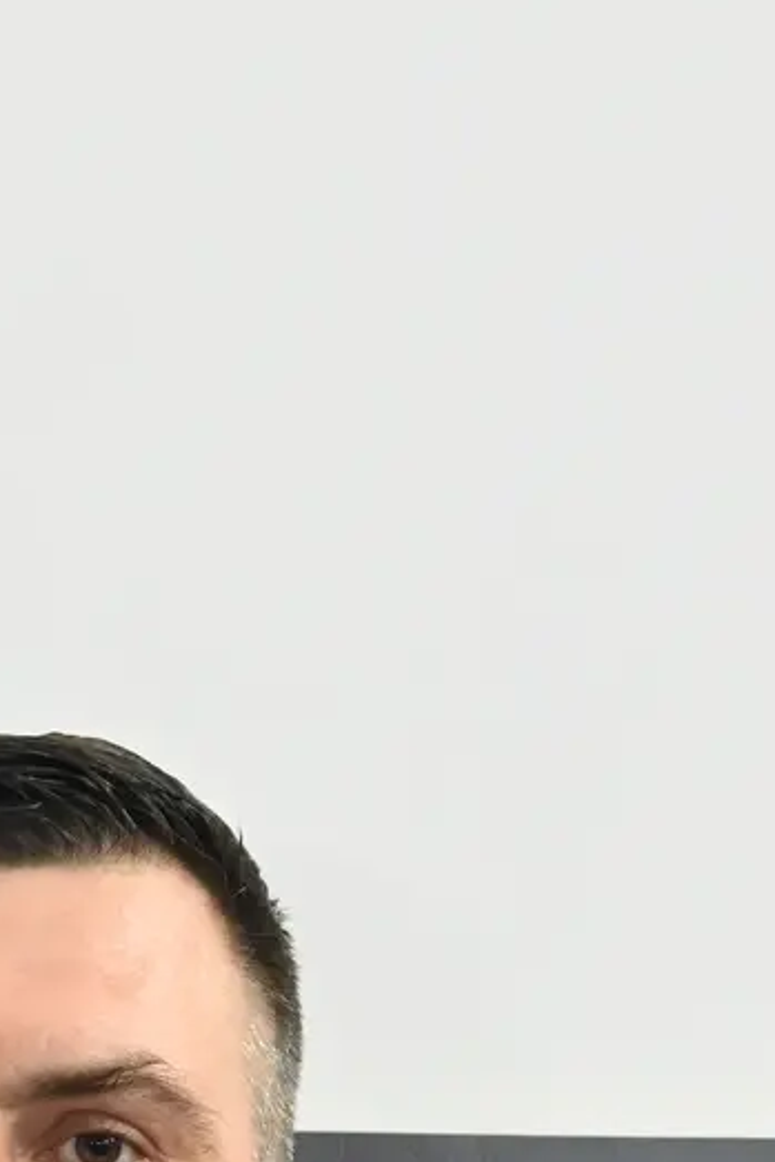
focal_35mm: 413
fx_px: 13327
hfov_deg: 3.3
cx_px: -112
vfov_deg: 5.0
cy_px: 1502
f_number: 6.3
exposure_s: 1/50
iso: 6400
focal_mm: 90
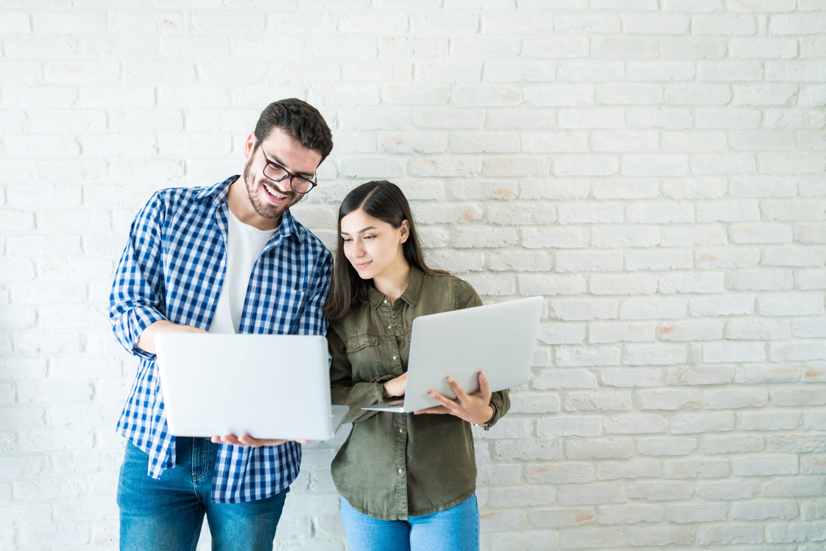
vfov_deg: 37.9
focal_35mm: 35
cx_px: 413
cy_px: 276
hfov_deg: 54.4
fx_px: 803
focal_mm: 35
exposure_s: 1/100
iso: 800
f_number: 1.8
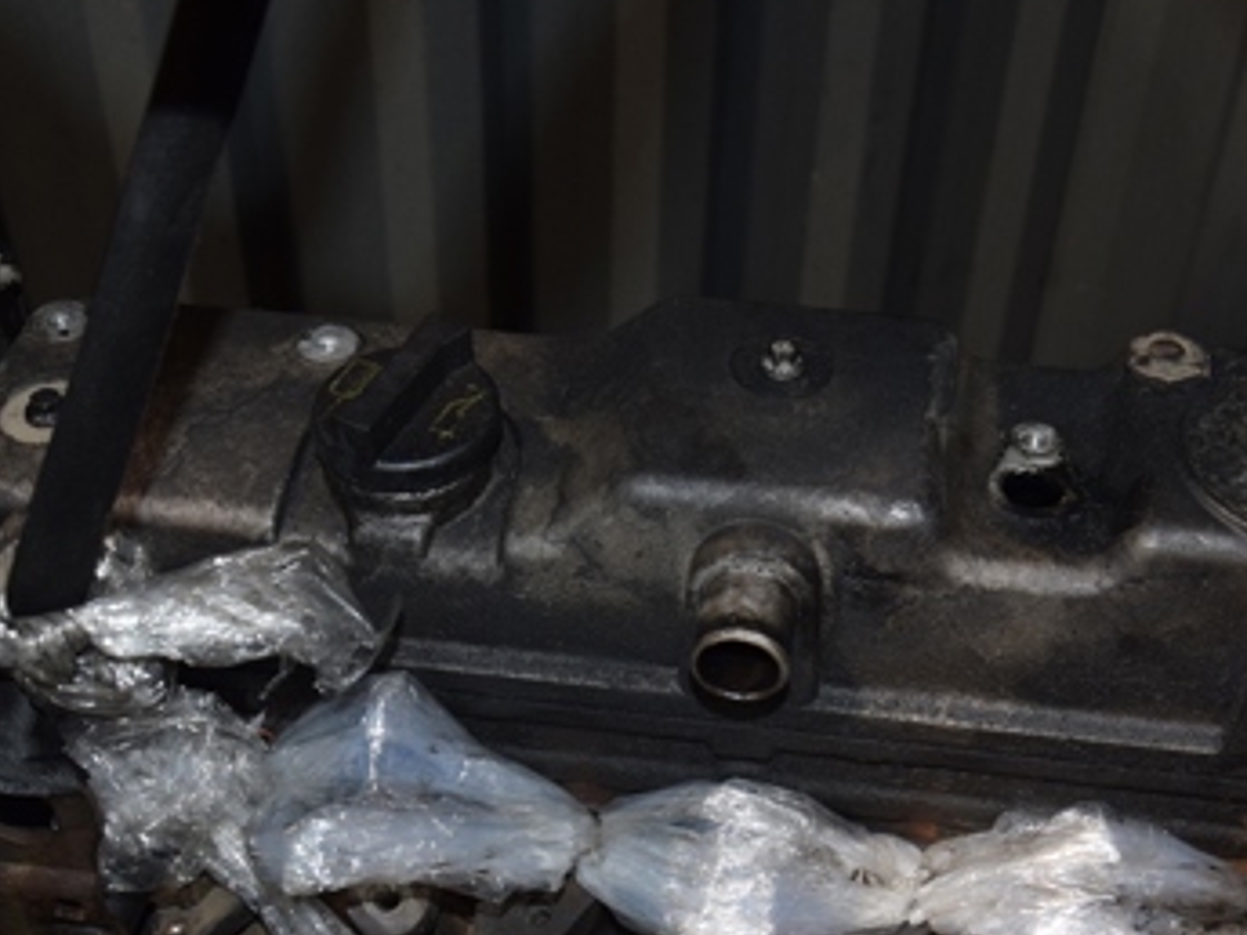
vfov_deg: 24.6
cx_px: 638
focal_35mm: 59
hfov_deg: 32.7
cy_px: 660
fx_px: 2125
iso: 800
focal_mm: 22
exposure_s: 1/60
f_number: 5
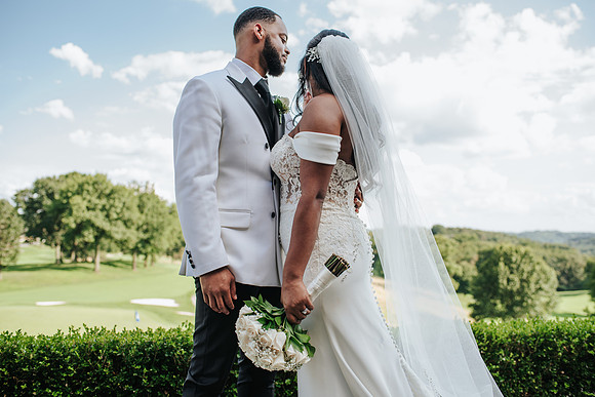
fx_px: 579
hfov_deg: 54.4
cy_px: 198
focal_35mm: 35
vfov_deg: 37.9
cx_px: 298
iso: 100
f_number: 3.2
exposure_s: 1/320
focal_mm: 35
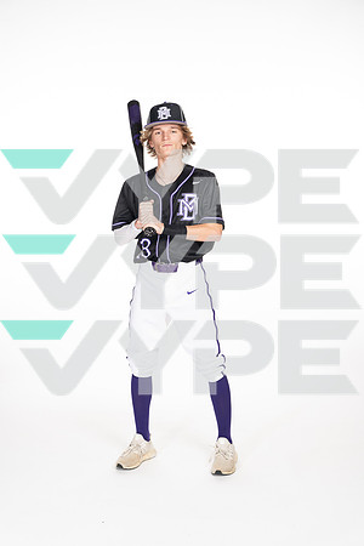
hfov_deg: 27.0
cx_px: 182
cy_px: 273
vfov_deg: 39.6
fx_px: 758
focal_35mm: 50
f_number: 5.6
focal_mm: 50
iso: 250
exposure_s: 1/250
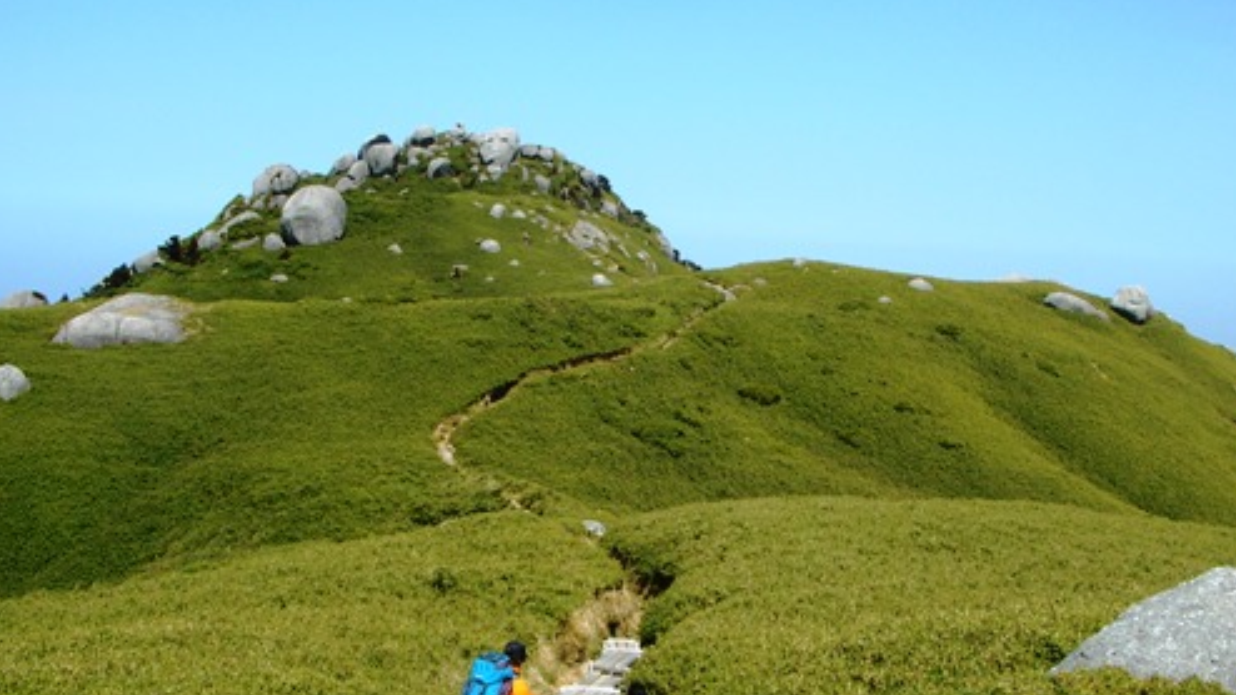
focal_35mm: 44
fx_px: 1442
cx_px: 626
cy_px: 396
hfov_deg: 46.4
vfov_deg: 27.1
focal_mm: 5.8
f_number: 5.6
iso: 50
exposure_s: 1/274
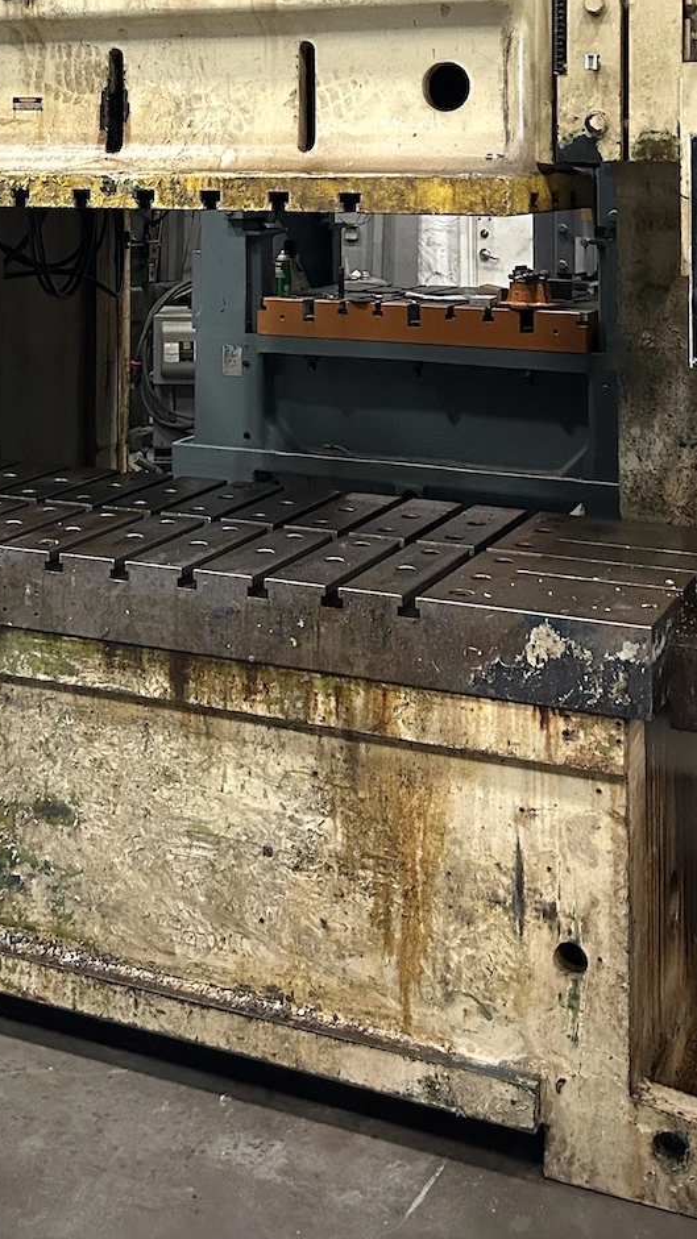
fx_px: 1709
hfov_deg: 22.9
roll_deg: +0.4
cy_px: 122
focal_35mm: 52
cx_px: 202
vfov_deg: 37.3
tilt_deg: -0.2
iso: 400
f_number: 1.5
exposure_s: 1/60
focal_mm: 5.7
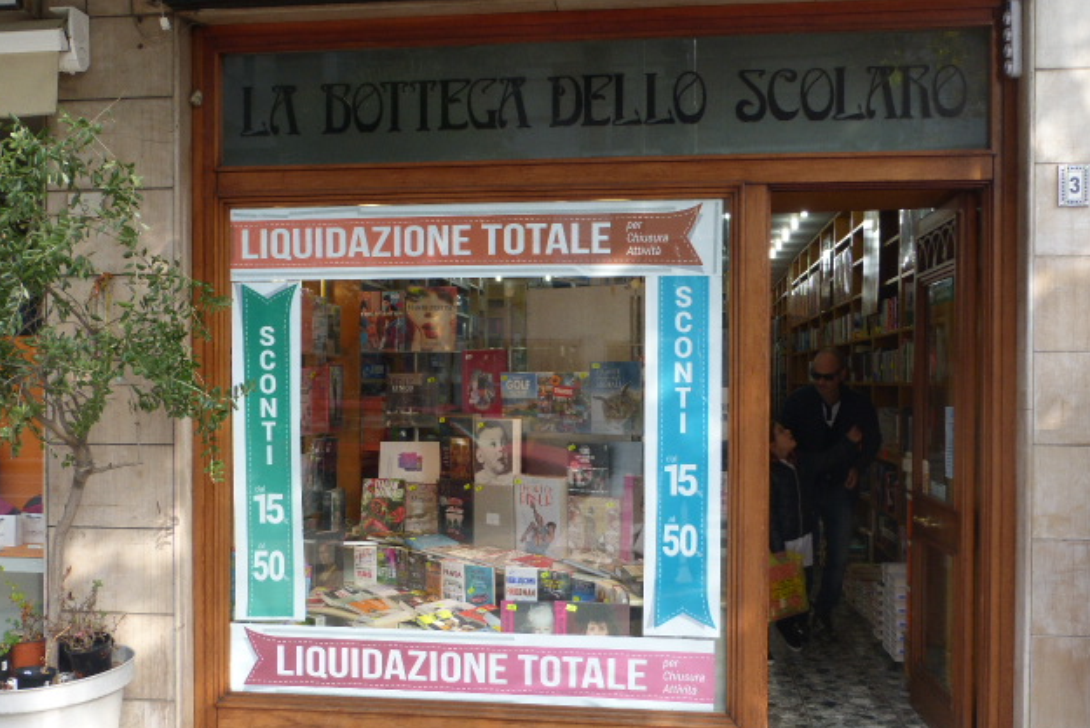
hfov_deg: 57.2
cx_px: 535
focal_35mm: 33
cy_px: 389
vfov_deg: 40.0
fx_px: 999
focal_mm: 5.4
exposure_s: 1/100
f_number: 3.6
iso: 100
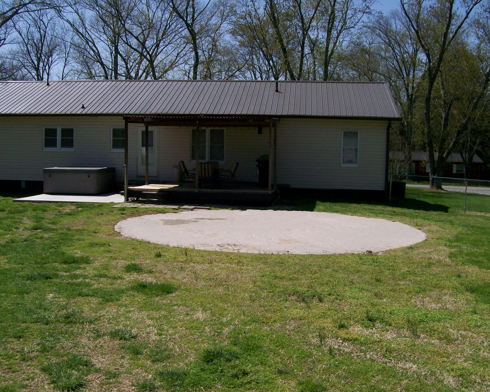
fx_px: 551
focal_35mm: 38
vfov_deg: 39.2
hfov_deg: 47.9
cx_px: 241
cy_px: 197
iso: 80
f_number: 4.8
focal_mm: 6
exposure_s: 1/746
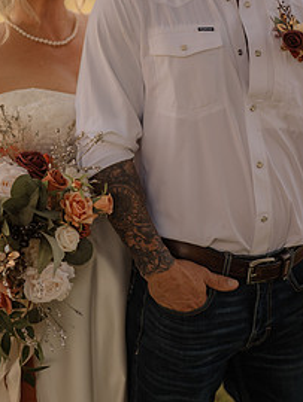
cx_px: 107
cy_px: 141
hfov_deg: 18.4
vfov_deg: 24.3
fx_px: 932
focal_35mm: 80
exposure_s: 1/640
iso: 200
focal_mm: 50
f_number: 2.8
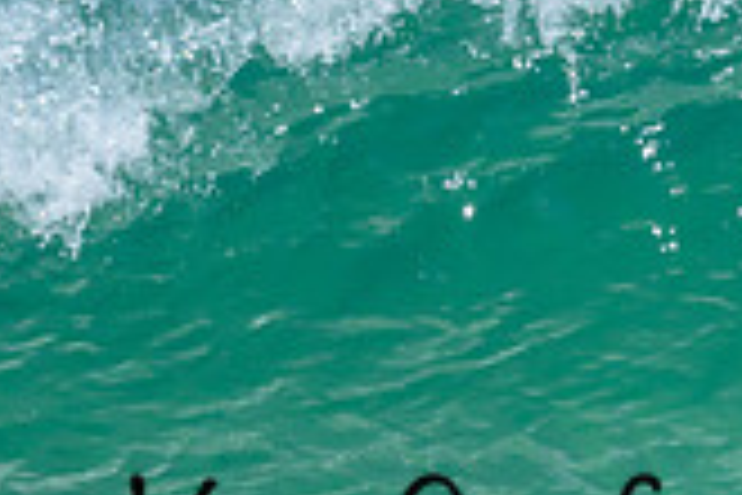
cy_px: 537
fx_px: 78976
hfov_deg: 0.5
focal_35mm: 3832
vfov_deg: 0.4
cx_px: 732
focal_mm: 800
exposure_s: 1/2000
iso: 2000
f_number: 6.3
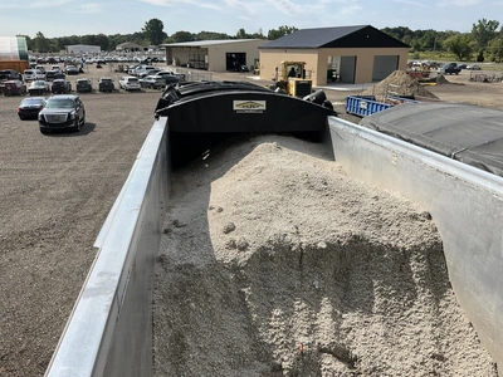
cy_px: 188
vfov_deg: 48.2
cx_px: 252
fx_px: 421
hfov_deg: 61.7
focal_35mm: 29
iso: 25
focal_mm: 3
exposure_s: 1/2227
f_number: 1.8
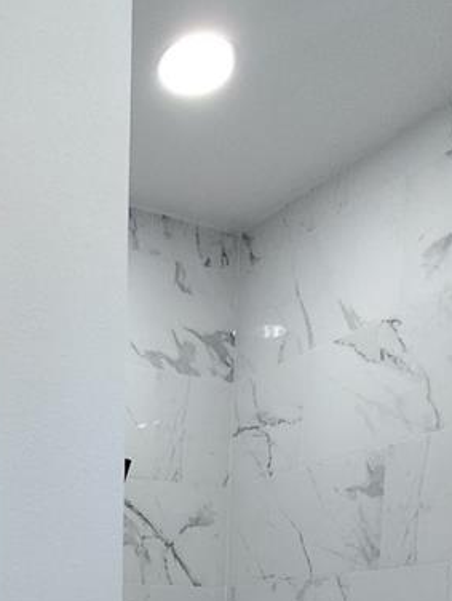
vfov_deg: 29.3
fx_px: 886
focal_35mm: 51
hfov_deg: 27.2
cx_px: 14
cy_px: 802
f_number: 2.2
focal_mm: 1.65
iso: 125
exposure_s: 1/60
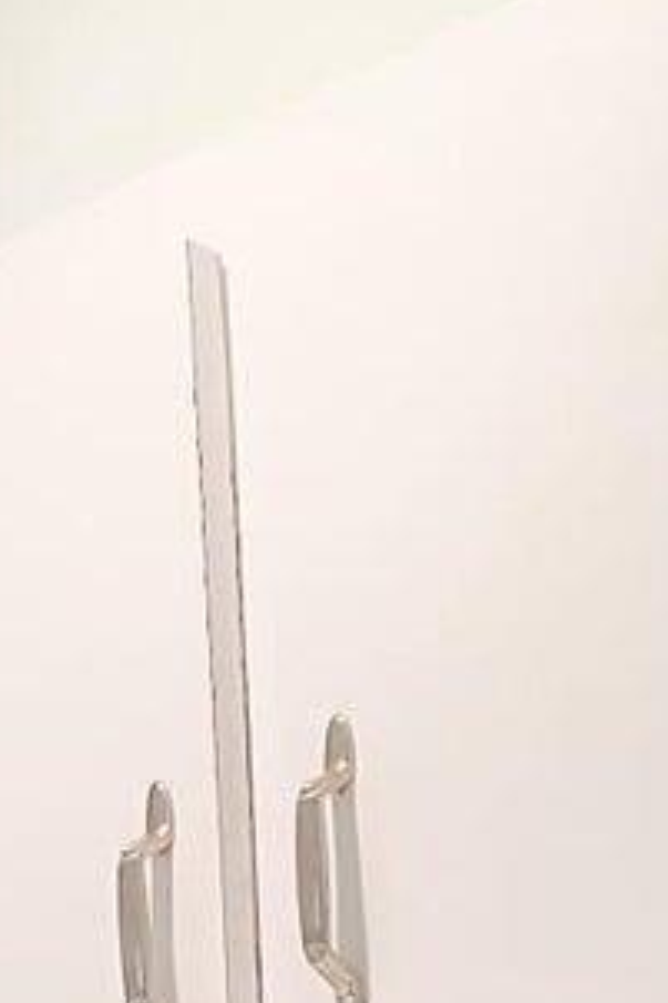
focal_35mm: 149
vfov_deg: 12.2
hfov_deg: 9.2
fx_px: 4152
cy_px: 2003
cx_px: 518
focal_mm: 4.71
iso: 121
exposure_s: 1/50
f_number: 1.79
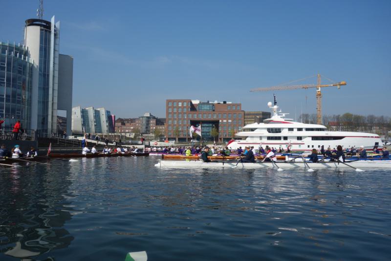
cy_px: 130
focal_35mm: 28
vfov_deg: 46.4
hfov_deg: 65.5
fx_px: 304
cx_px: 196
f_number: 5.6
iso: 125
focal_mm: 10.4
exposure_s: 1/800
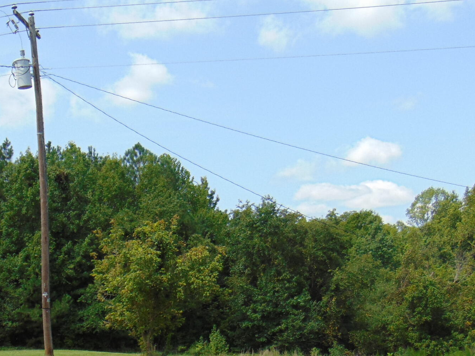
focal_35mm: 58
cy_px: 325
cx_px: 117
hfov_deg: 32.6
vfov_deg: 24.5
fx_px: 796
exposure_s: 1/800
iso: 80
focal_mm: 5.4
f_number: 3.1
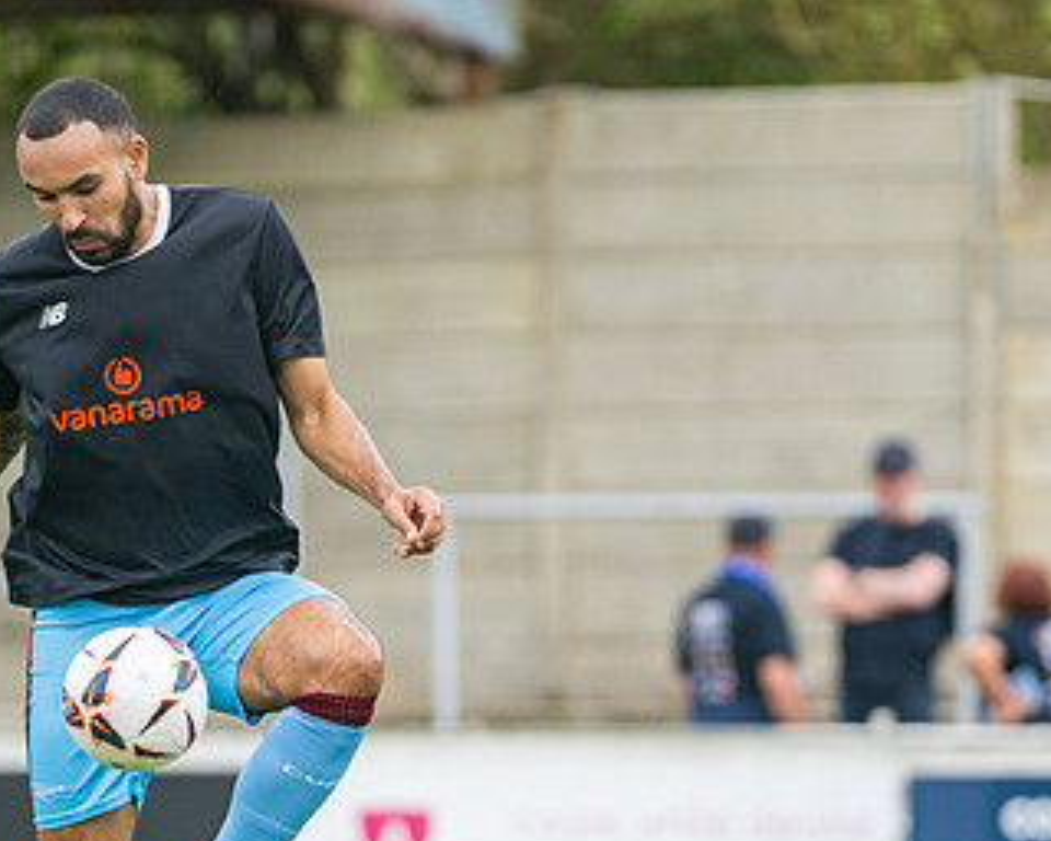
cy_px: 699
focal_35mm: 504
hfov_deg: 3.8
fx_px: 15677
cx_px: 350
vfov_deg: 3.1
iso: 400
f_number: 2.8
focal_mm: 210
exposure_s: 1/1250
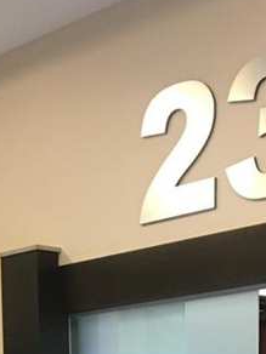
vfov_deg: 16.3
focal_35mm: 106
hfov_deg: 13.9
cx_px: 81
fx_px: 1086
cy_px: 590
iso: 125
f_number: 2.2
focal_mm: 4.15
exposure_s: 1/30
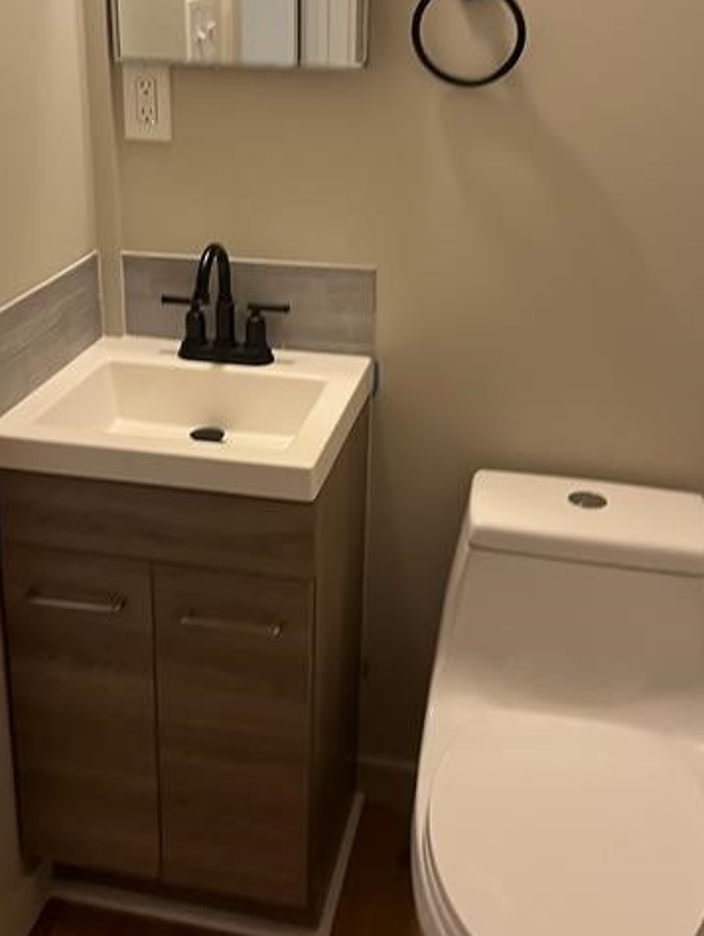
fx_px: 1137
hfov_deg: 34.3
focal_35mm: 42
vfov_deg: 44.4
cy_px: 357
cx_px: 298
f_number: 1.6
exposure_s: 1/60
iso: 250
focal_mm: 5.1
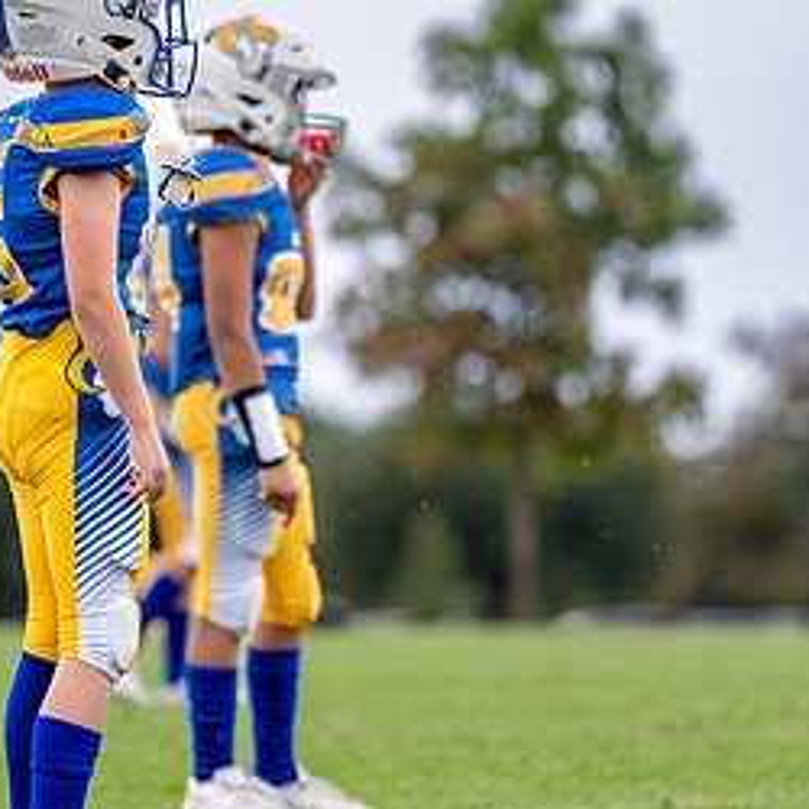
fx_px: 13458
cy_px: 258
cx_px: 145
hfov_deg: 3.4
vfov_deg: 3.4
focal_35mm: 509
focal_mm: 200
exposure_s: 1/1600
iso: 400
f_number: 2.8
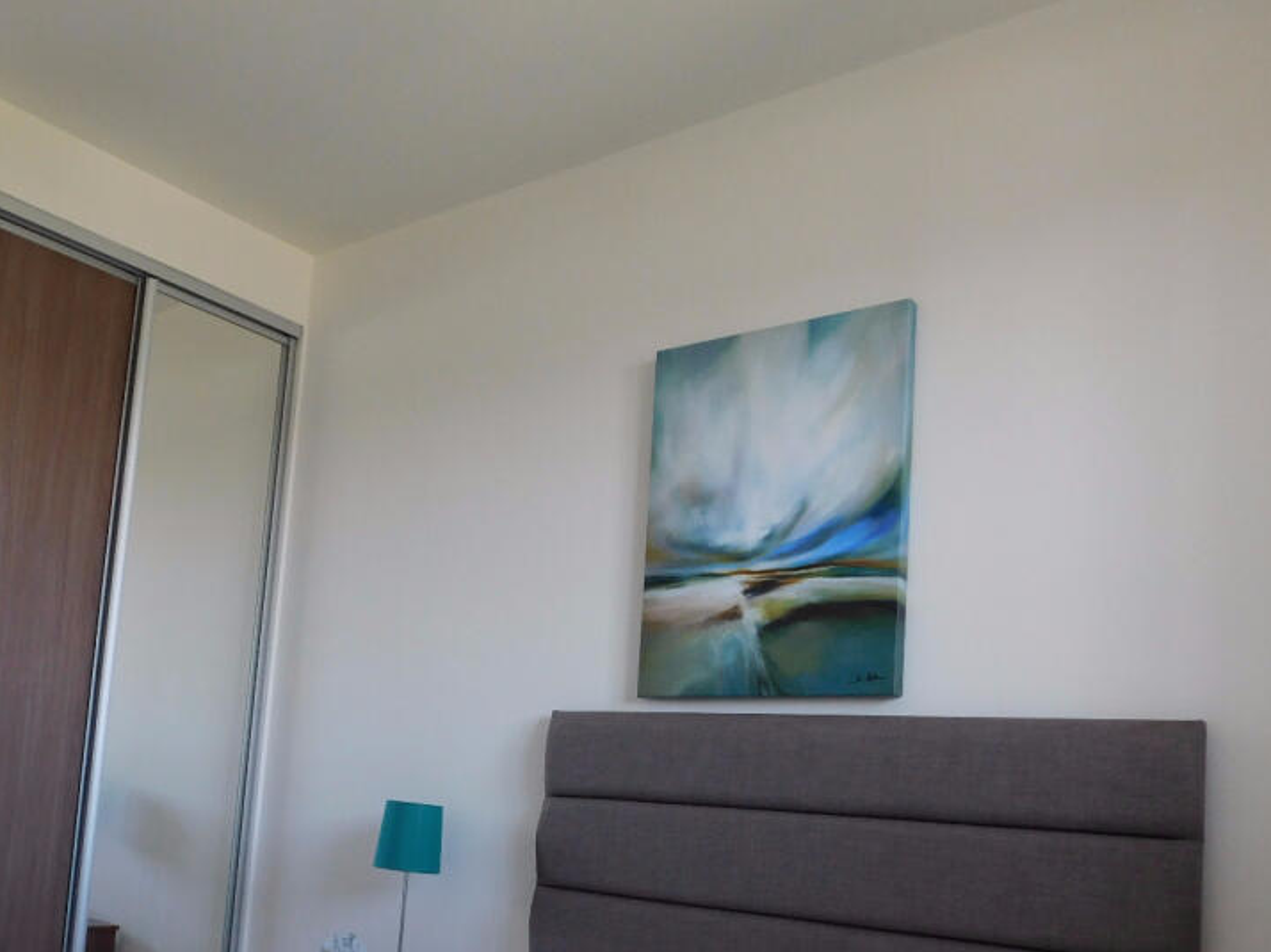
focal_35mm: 33
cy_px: 682
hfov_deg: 54.9
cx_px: 495
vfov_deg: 42.0
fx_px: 1211
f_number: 3
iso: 160
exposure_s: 1/30
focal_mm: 4
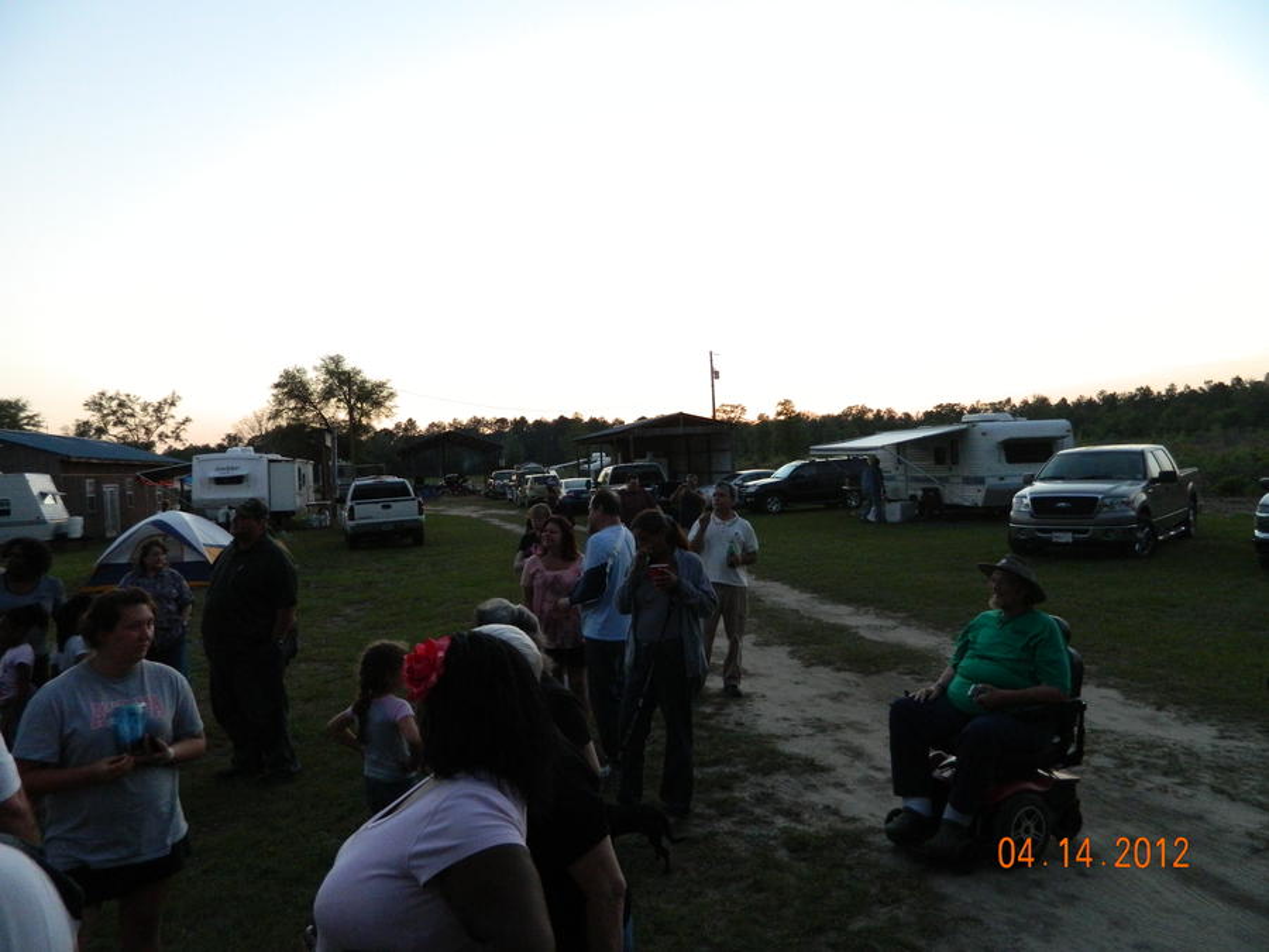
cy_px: 476
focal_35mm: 25
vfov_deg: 54.9
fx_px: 916
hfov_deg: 69.4
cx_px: 634
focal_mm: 4.5
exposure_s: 1/160
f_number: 3.1
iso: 400
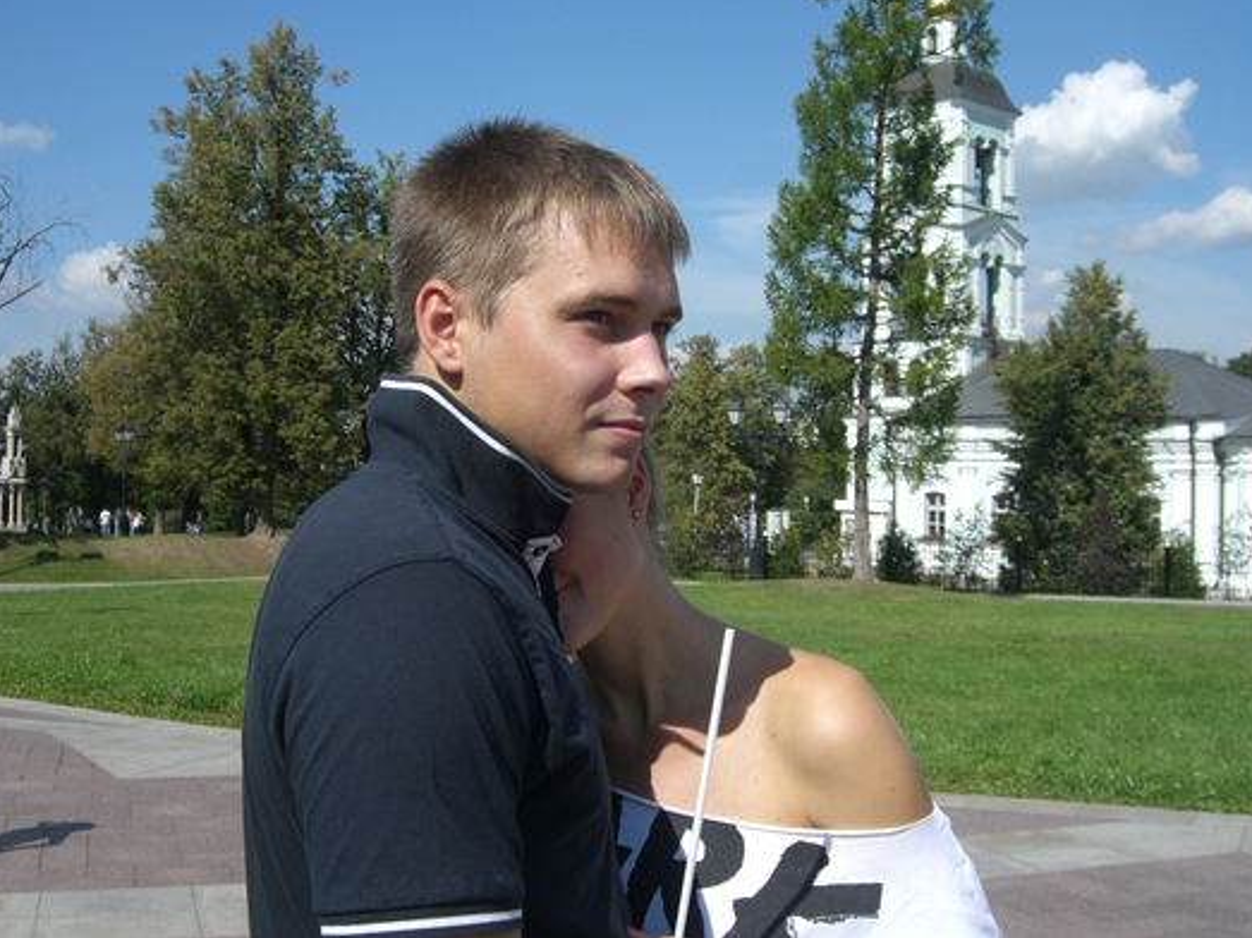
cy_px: 446
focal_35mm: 40
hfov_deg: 46.8
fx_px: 1446
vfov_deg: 35.9
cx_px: 634
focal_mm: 7.9
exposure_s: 1/250
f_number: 8
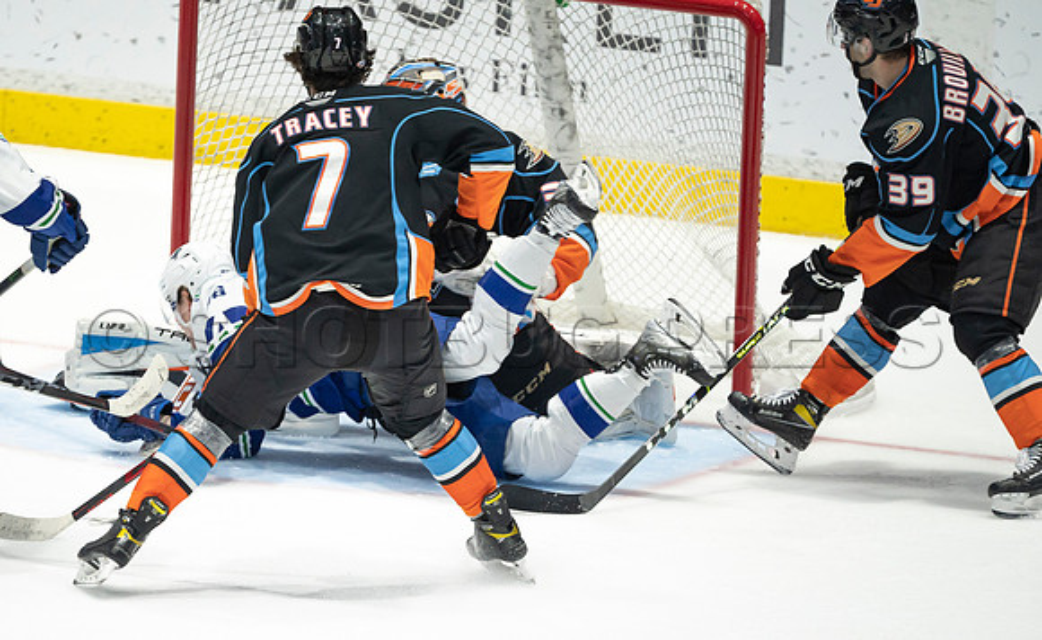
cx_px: 342
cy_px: 467
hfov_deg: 2.6
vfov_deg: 1.6
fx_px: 23341
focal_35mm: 826
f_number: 4
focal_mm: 600
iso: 1600
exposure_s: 1/640
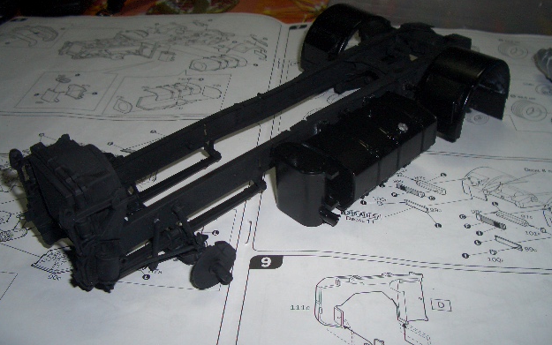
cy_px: 169
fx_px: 572
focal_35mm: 38
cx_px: 275
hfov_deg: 51.5
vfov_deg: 33.6
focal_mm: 5.8
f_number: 2.6
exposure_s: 1/60
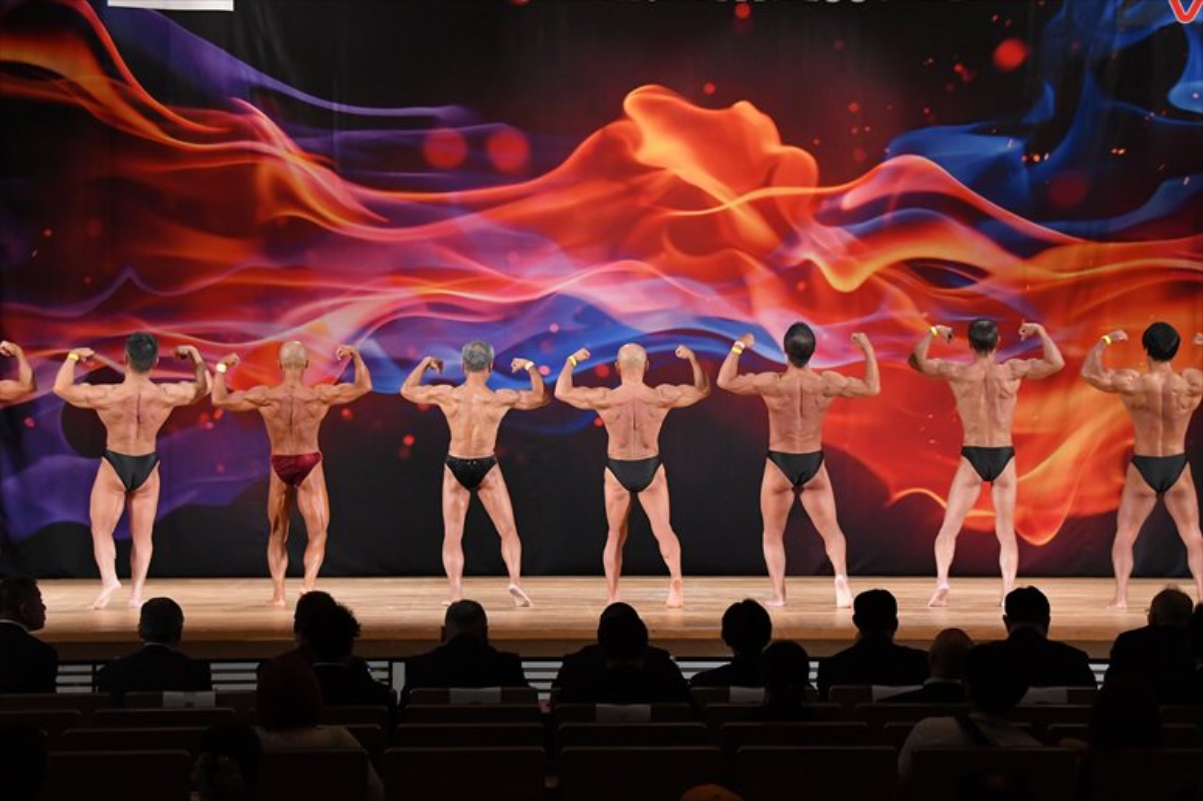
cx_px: 602
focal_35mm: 97
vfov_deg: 14.1
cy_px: 400
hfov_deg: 21.0
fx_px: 3240
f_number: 5.6
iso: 4000
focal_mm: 65
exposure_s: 1/400
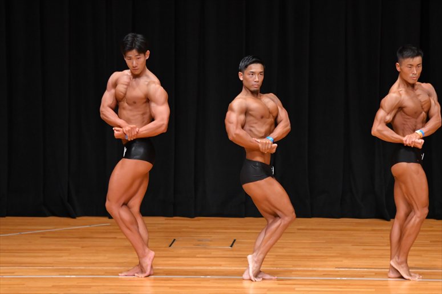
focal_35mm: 255
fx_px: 3129
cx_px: 221
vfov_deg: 5.4
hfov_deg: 8.1
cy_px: 147
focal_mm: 170
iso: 4000
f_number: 5.6
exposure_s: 1/400
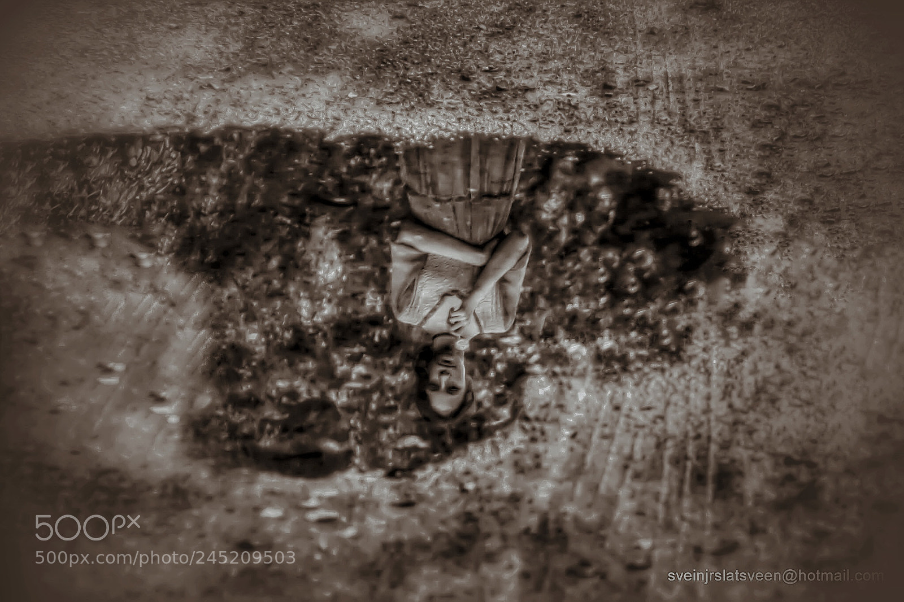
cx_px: 452
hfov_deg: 12.0
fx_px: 4318
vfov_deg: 8.0
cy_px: 301
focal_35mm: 172
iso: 100
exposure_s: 1/10
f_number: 5.6
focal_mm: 110
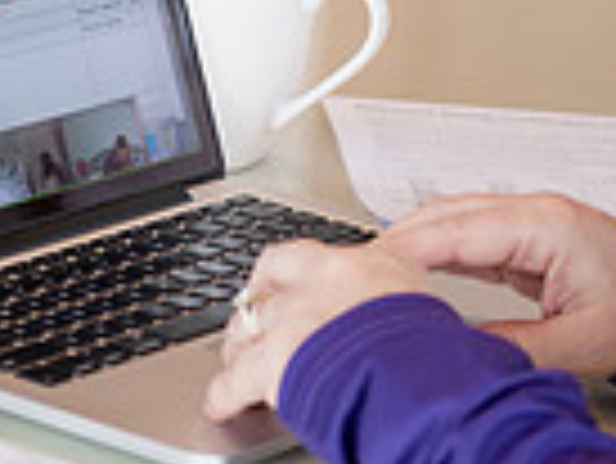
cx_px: 400
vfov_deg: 5.9
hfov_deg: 7.8
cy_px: -29
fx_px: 4488
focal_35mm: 252
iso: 320
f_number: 3.2
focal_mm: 62
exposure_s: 1/125
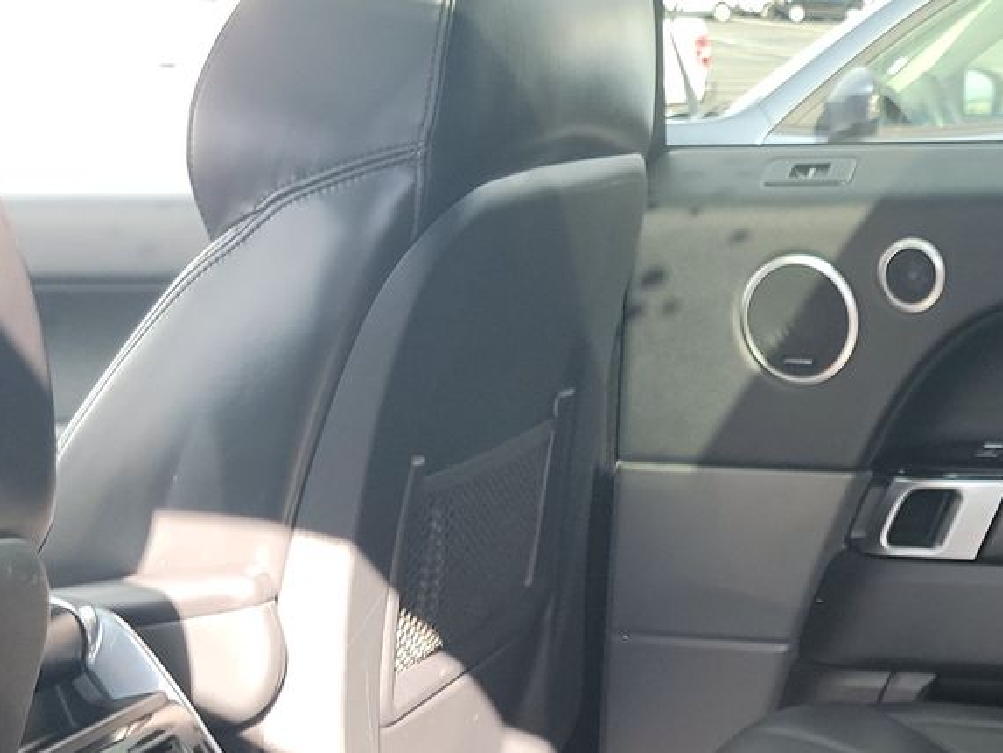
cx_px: 898
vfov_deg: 20.0
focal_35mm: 67
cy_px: 995
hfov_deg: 27.9
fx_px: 1942
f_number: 1.8
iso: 149
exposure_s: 1/60
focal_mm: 6.7
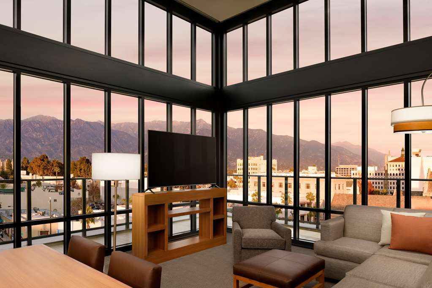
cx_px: 216
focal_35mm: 24
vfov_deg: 53.1
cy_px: 144
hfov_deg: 73.7
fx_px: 288
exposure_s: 1/80
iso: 200
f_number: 11
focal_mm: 24
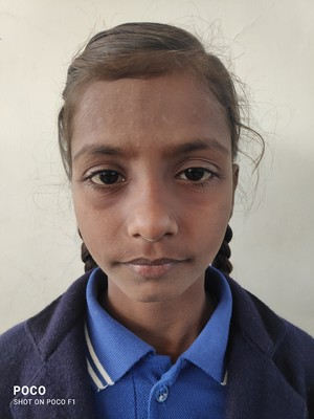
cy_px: 210
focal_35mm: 20
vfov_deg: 81.7
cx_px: 157
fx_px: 242
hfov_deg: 66.0
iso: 115
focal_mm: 3.94
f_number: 1.9
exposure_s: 1/100
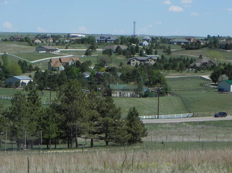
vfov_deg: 10.5
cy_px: 84
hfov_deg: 14.0
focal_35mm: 141
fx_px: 945
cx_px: 84
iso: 160
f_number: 8
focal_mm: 15.1
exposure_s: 1/586
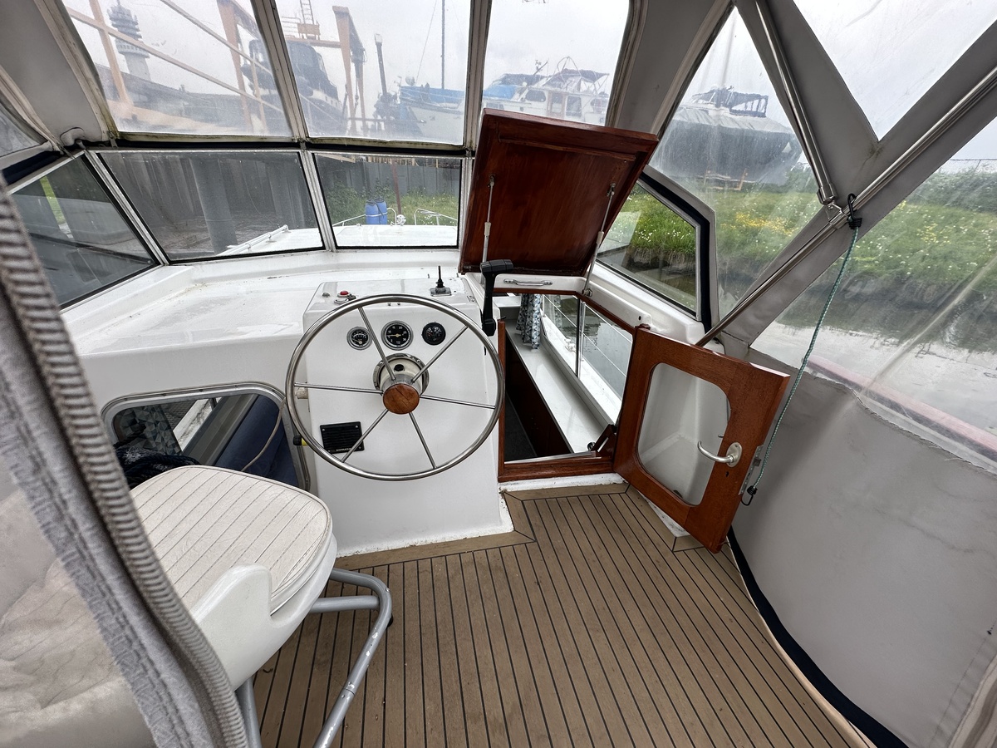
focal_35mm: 14
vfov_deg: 85.7
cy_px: 374
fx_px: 403
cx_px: 498
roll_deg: -2.1
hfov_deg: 102.1
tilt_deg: -26.4
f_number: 2.2
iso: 50
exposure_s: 1/861
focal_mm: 2.22
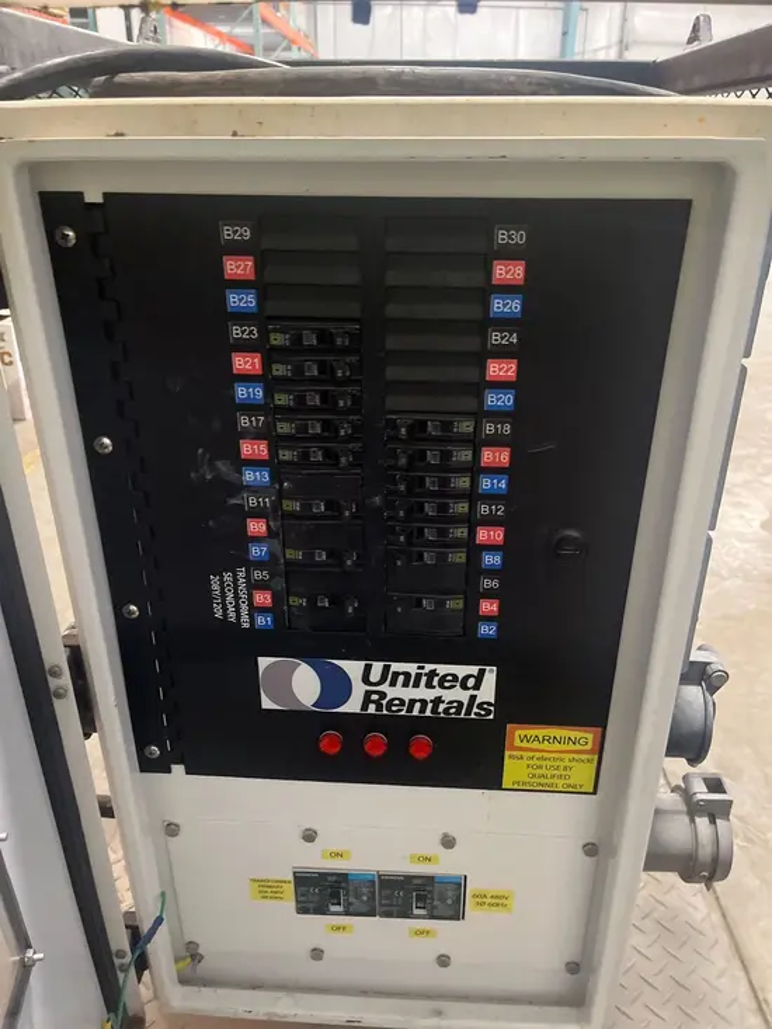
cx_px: 386
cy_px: 514
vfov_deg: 67.3
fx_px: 773
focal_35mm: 26
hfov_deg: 53.1
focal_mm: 5.1
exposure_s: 1/38
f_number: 1.6
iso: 640
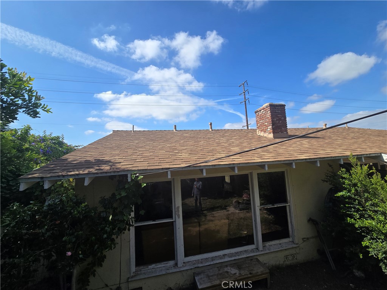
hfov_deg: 106.2
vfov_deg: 89.9
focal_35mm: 13
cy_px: 145
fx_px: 145
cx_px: 194
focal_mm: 2.2
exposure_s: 1/1925
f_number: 2.2
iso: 50
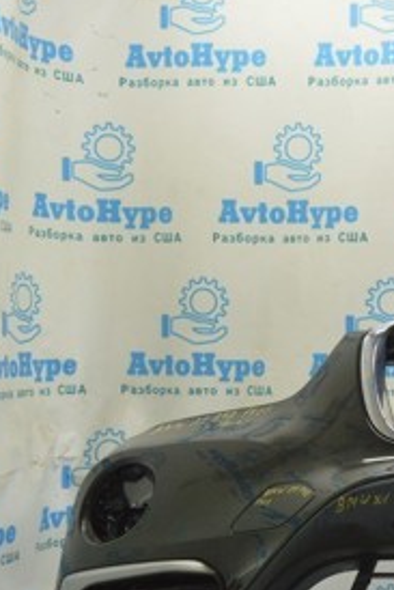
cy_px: 410
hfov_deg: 15.6
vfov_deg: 26.1
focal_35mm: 77
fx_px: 1262
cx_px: 670
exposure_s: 1/20
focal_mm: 22
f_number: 5.6
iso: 400
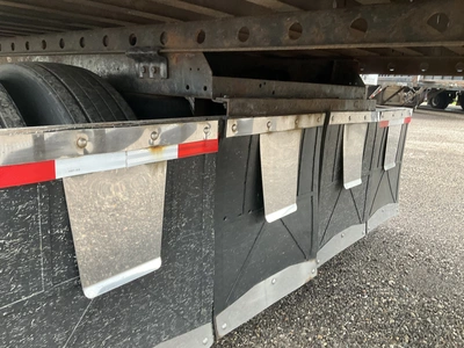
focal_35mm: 29
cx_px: 232
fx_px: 389
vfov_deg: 48.2
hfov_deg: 61.7
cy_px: 174
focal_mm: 3
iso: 80
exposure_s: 1/60
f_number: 1.8
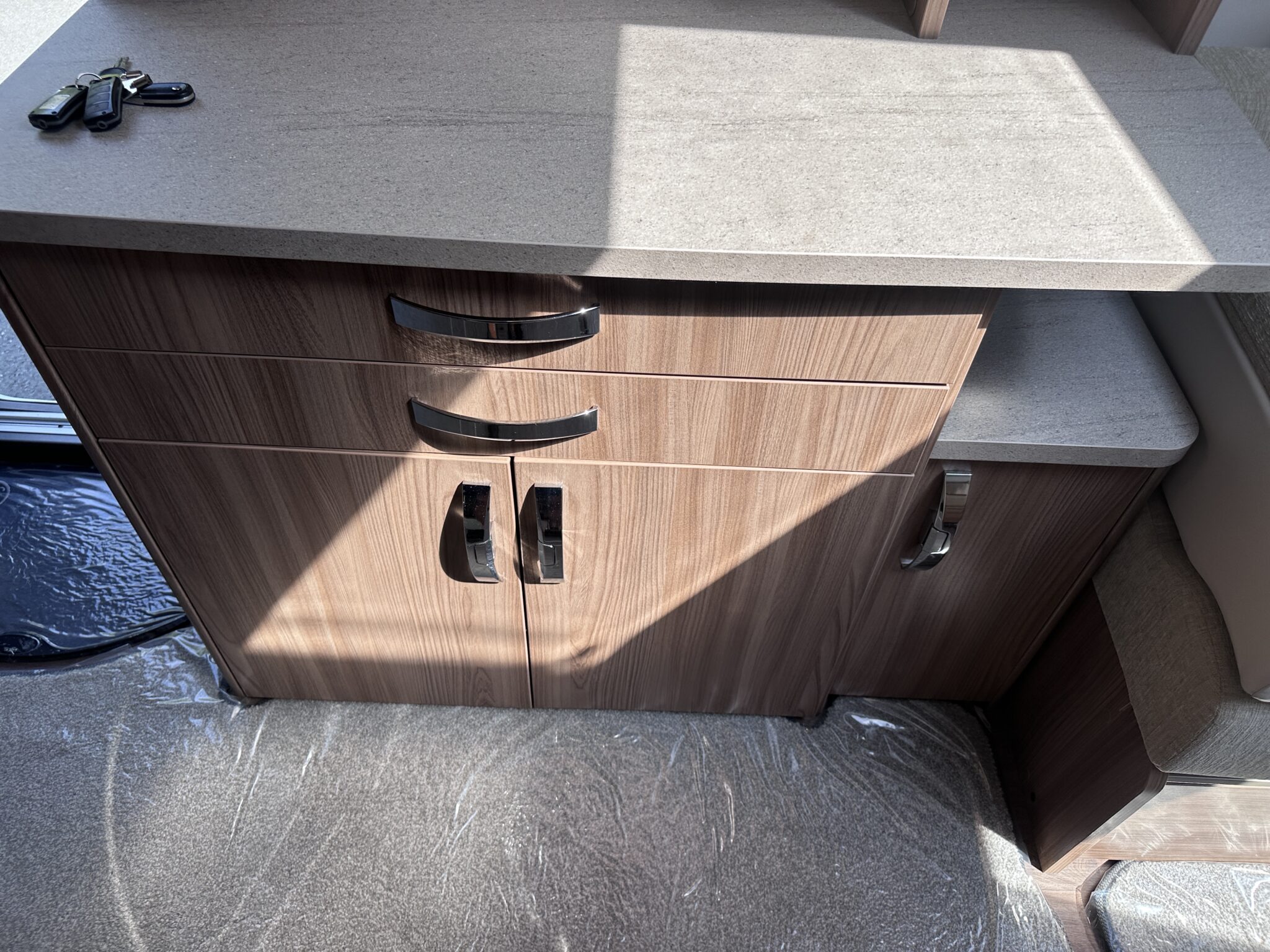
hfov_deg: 71.6
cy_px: 476
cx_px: 635
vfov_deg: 56.8
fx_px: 881
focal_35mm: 24
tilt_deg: -46.9
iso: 80
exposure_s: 1/1374
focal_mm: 6.86
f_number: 1.78
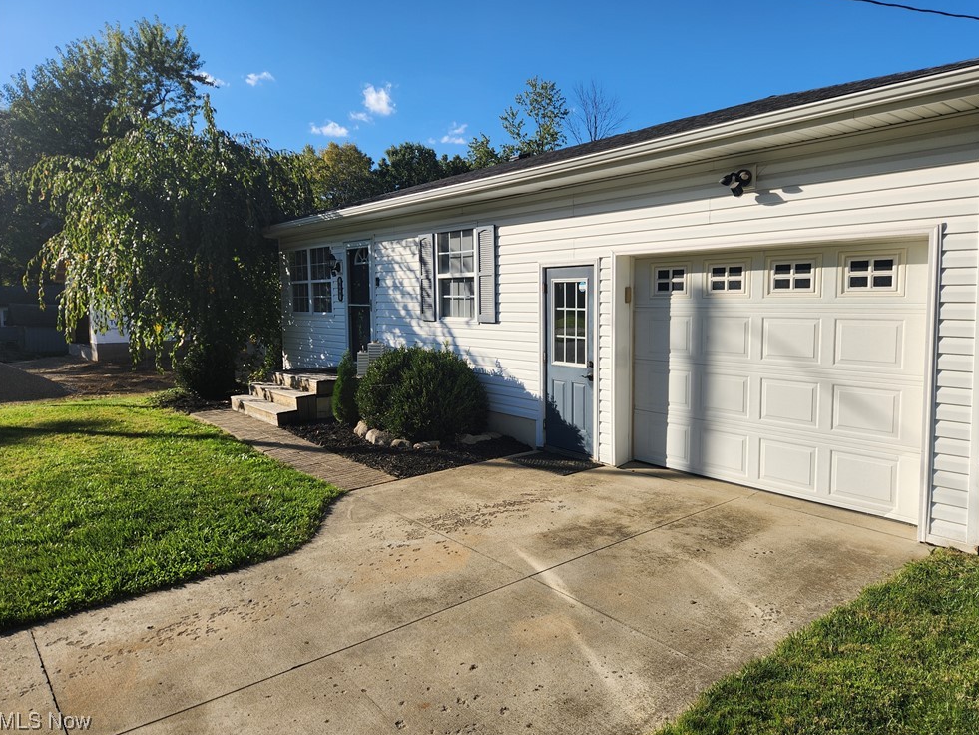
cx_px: 503
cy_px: 360
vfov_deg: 56.8
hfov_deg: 71.6
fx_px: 679
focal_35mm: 24
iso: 20
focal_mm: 5.4
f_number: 1.8
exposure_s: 1/1742
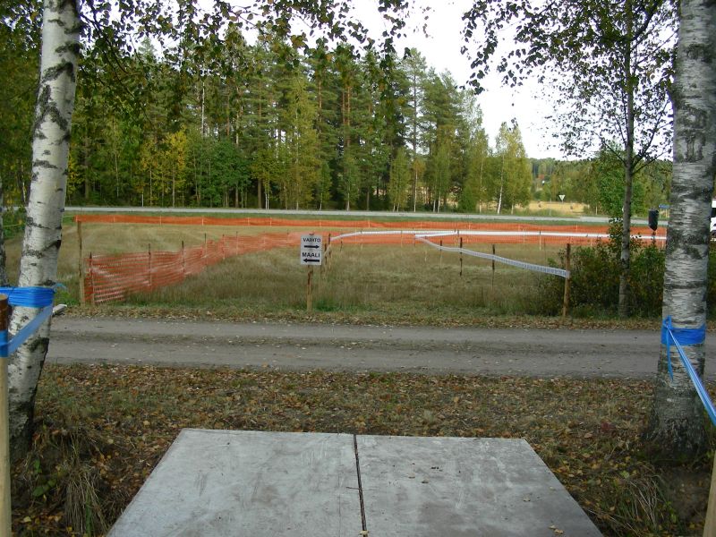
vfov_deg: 37.7
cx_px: 358
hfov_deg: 49.0
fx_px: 786
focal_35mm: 38
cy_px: 268
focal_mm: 6.3
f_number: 3.5
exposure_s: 1/110
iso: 50
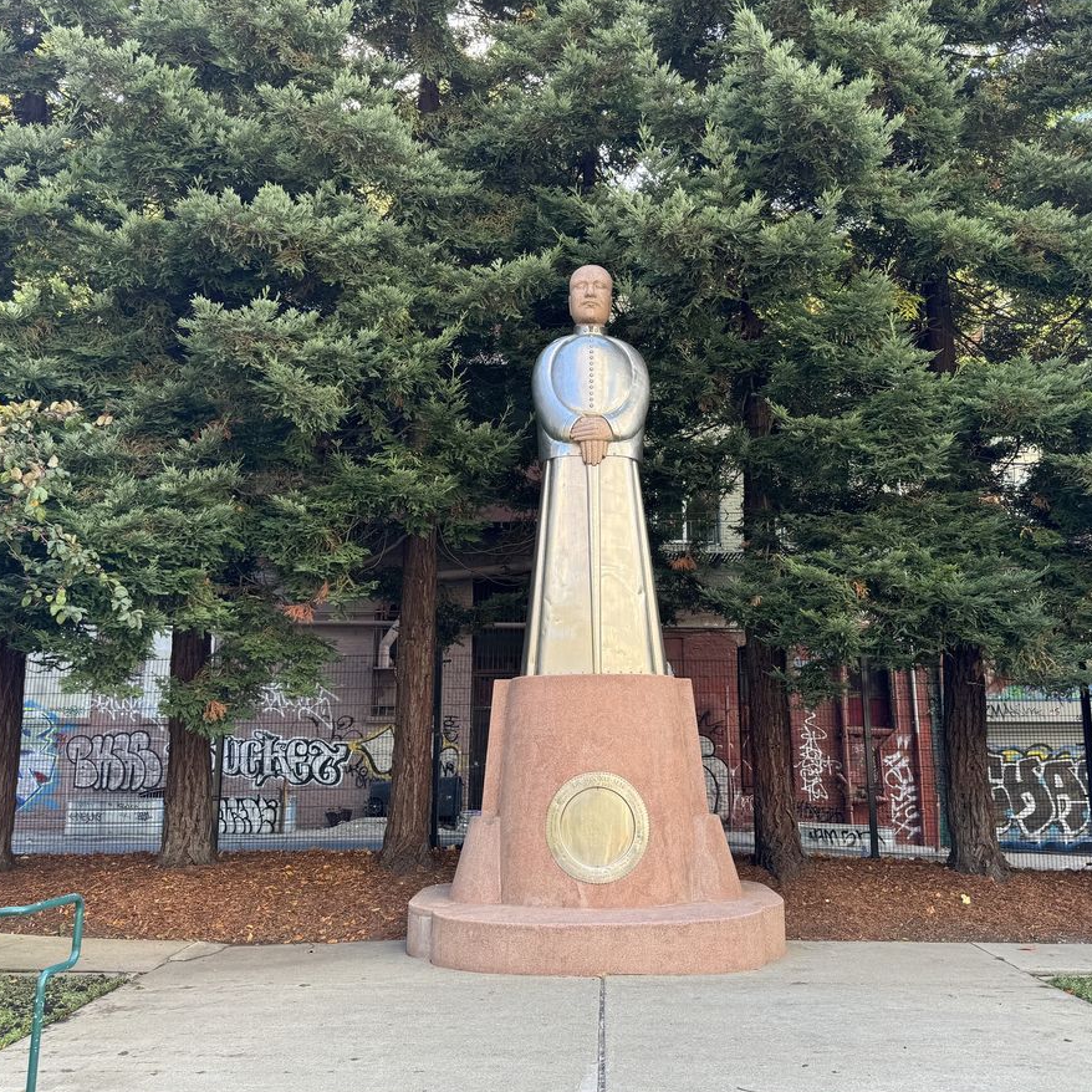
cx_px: 592
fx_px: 1035
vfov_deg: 55.6
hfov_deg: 55.6
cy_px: 548
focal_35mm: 29
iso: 80
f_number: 1.78
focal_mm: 6.76
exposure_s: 1/171
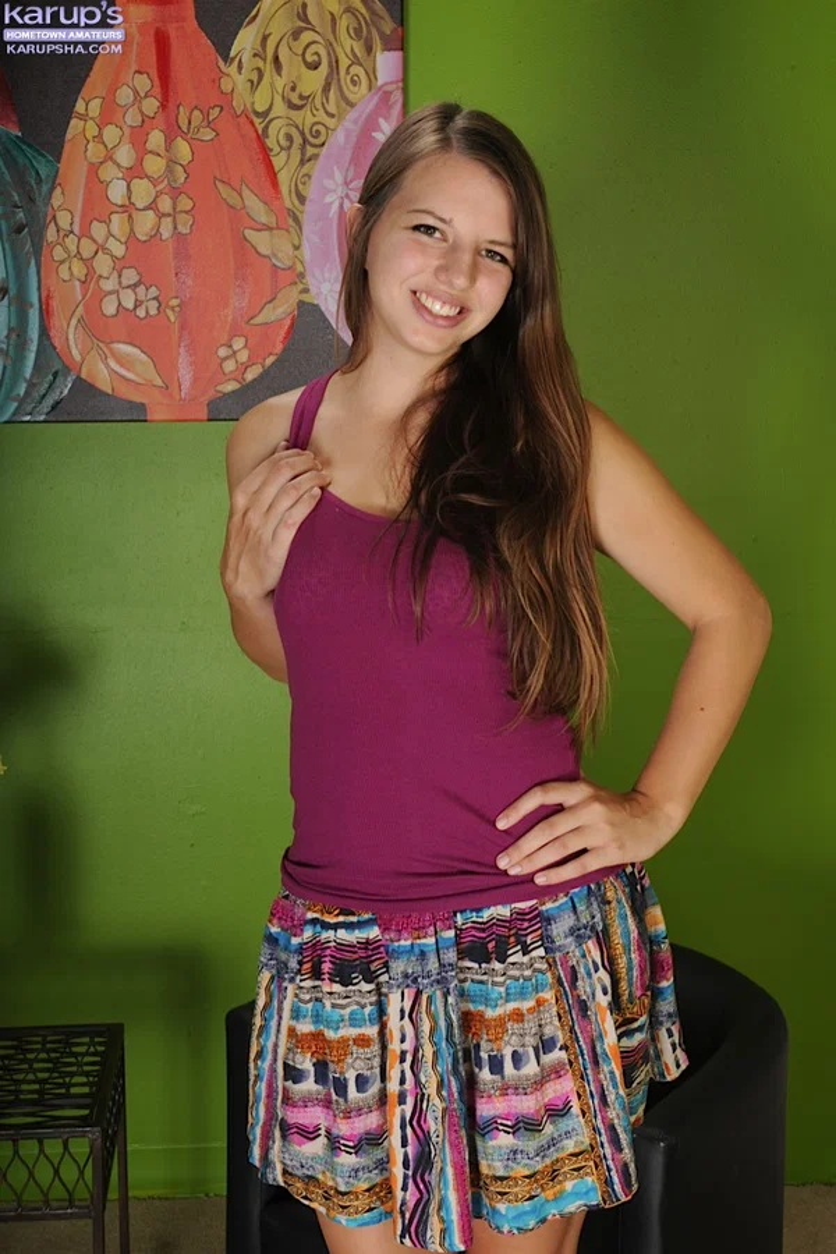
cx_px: 418
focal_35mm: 52
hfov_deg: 26.0
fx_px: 1811
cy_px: 627
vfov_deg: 38.2
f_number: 14
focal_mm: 52
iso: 250
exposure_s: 1/250
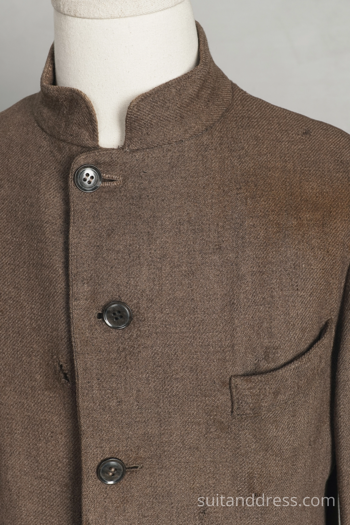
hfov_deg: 28.1
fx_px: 700
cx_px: 175
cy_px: 262
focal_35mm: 48
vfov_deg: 41.1
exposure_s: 1/50
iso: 400
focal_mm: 32
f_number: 5.6
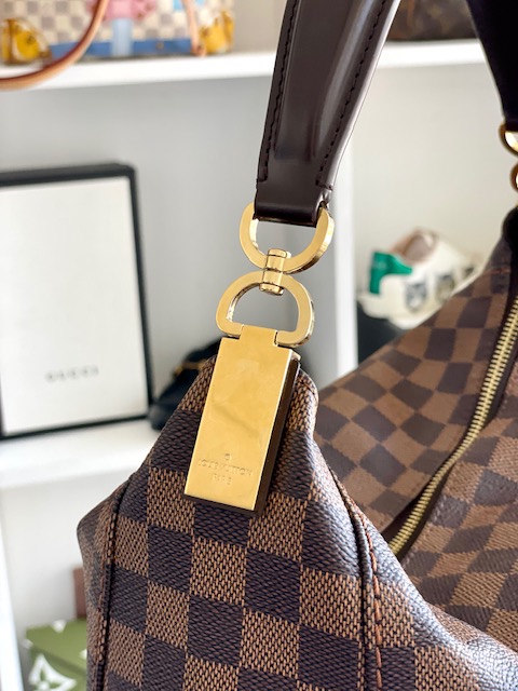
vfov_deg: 36.8
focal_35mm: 52
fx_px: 1038
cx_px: 259
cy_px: 346
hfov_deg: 28.0
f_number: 2
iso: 125
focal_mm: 6
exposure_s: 1/122
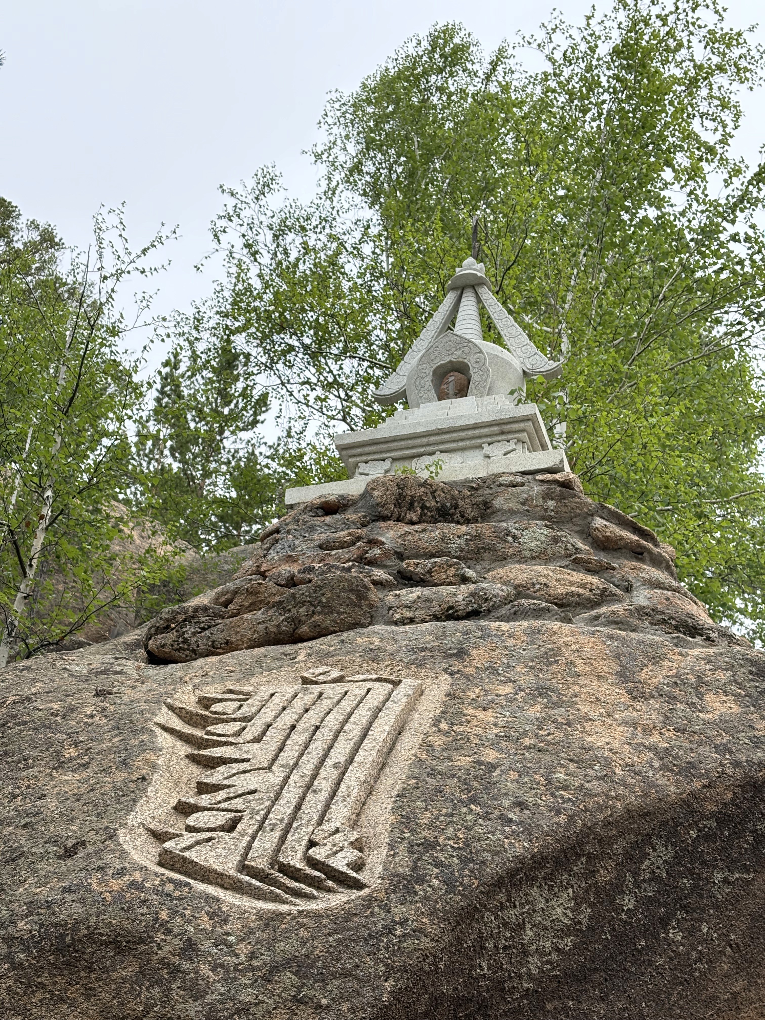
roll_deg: -5.3
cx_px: 382
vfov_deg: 36.8
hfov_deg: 28.0
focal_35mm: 52
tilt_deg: +37.6
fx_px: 1532
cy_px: 510
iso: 50
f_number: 1.6
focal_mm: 5.96
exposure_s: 1/946
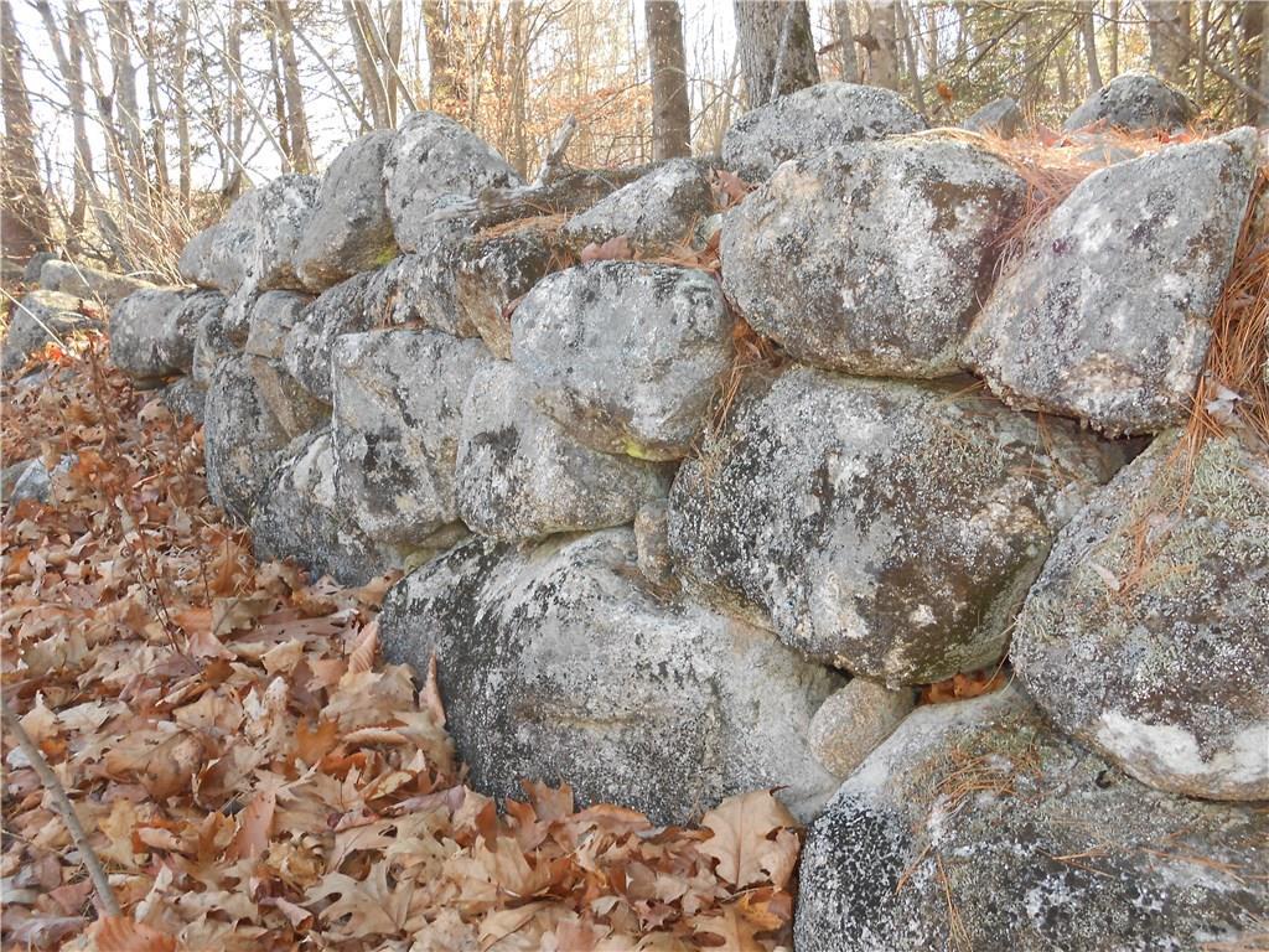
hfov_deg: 60.0
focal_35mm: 30
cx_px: 634
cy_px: 476
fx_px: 1100
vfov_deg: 46.8
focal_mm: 5.3
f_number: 3.8
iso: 80
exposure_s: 1/30
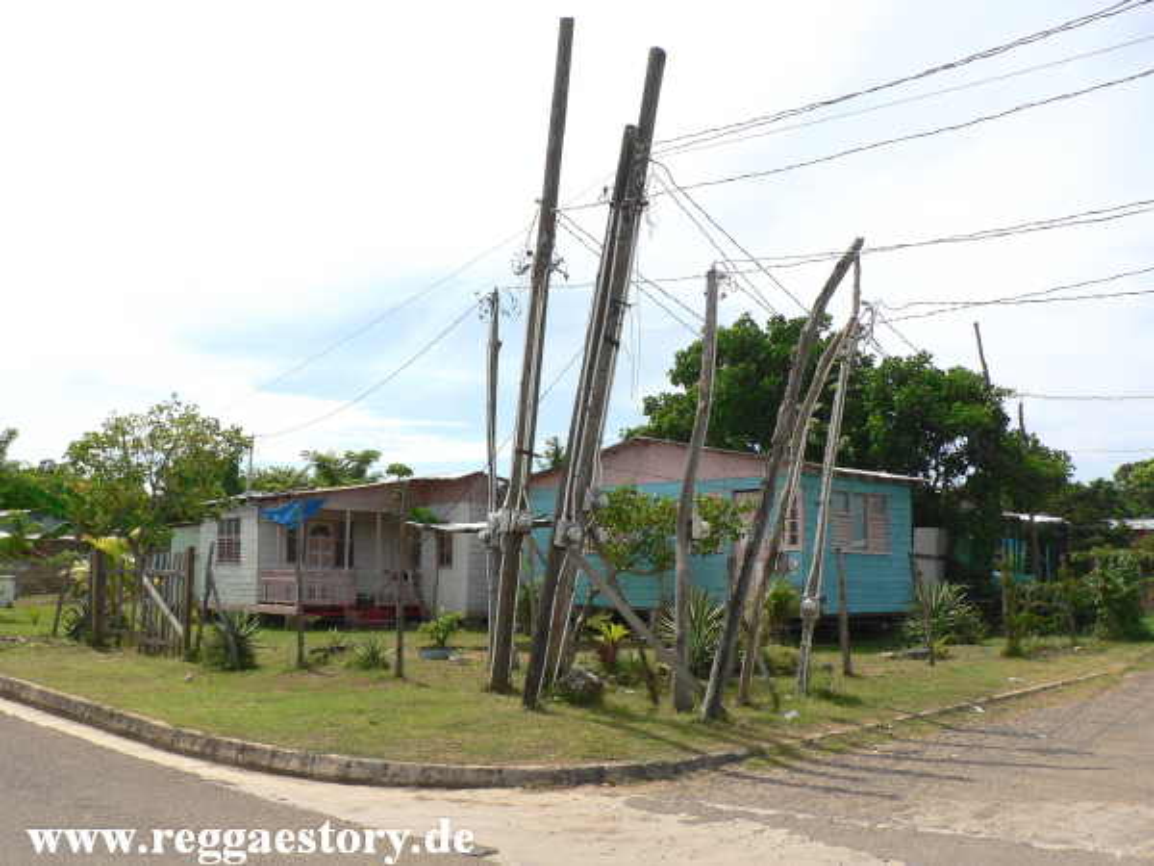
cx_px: 577
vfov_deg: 40.7
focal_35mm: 35
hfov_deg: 52.6
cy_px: 433
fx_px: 1167
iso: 64
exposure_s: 1/320
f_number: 5.6
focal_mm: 6
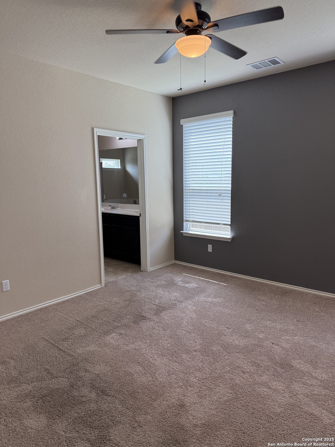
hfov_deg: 56.8
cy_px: 224
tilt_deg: -8.3
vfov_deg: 71.6
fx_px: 310
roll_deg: +0.3
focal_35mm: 24
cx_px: 168
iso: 125
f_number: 1.78
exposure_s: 1/237
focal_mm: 6.76
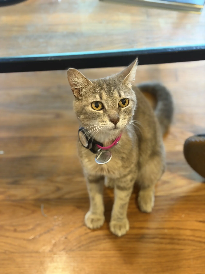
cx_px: 102
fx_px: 379
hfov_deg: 30.3
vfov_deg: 39.7
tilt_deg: -49.2
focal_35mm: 48
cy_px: 137
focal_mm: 6.76
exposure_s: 1/40
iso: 400
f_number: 1.78
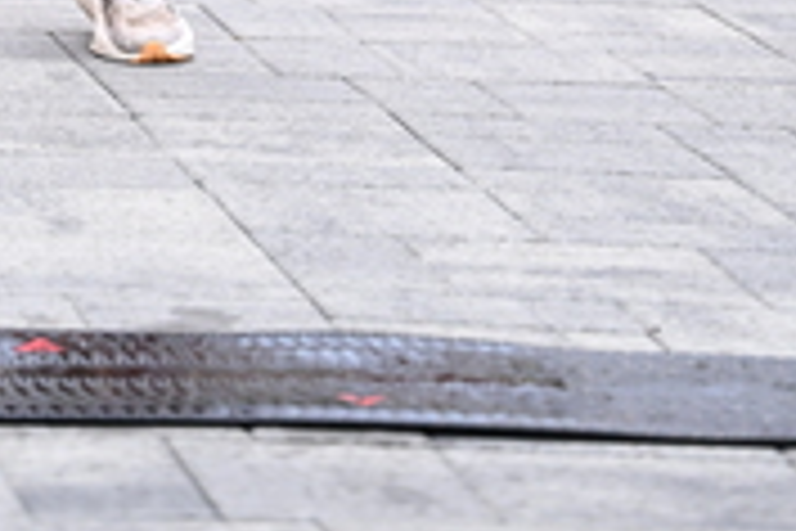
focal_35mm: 289
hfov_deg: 7.1
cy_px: -652
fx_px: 6390
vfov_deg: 4.7
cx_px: 137
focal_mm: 93
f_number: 2.8
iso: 1250
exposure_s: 1/1600
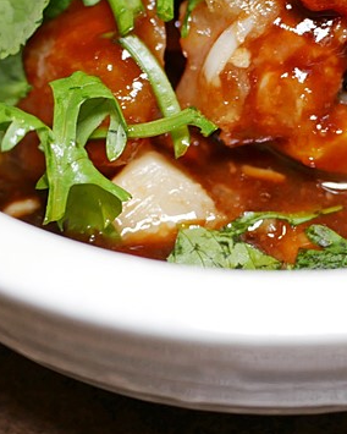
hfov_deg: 19.8
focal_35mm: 77
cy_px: 57
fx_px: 988
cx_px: 244
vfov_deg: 24.2
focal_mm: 14
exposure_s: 1/60
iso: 250
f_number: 2.5
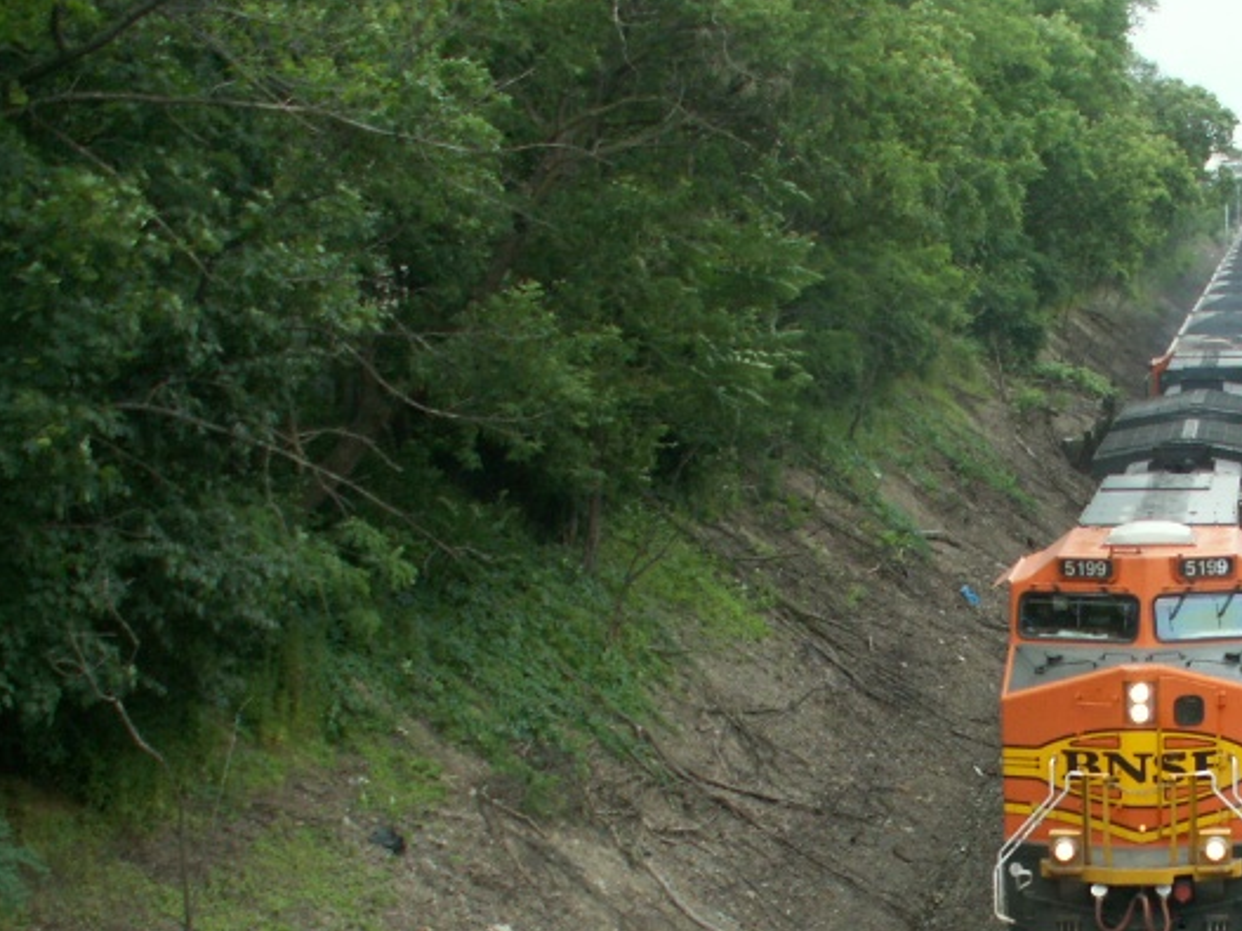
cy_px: 879
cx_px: 1150
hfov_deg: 27.4
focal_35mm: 68
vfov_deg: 21.0
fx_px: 2439
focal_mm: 5.86
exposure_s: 1/250
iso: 50
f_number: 2.8
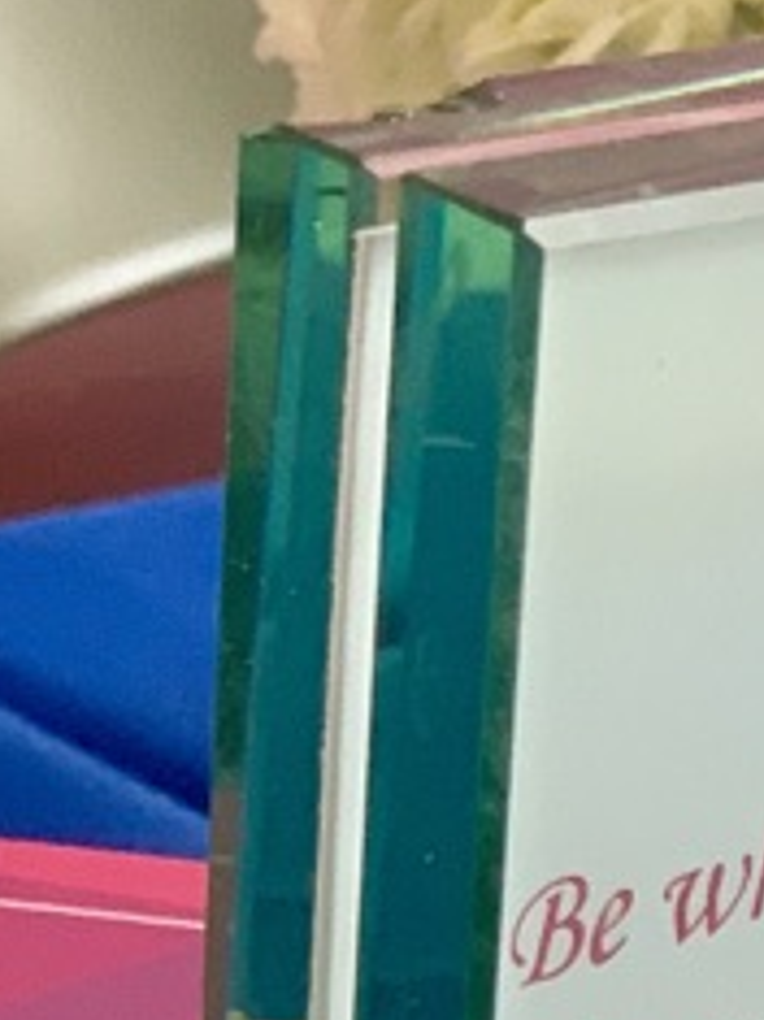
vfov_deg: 8.6
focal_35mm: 227
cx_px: 1228
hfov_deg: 6.4
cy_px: 1289
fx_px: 6686
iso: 160
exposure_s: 1/60
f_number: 2.4
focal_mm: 6
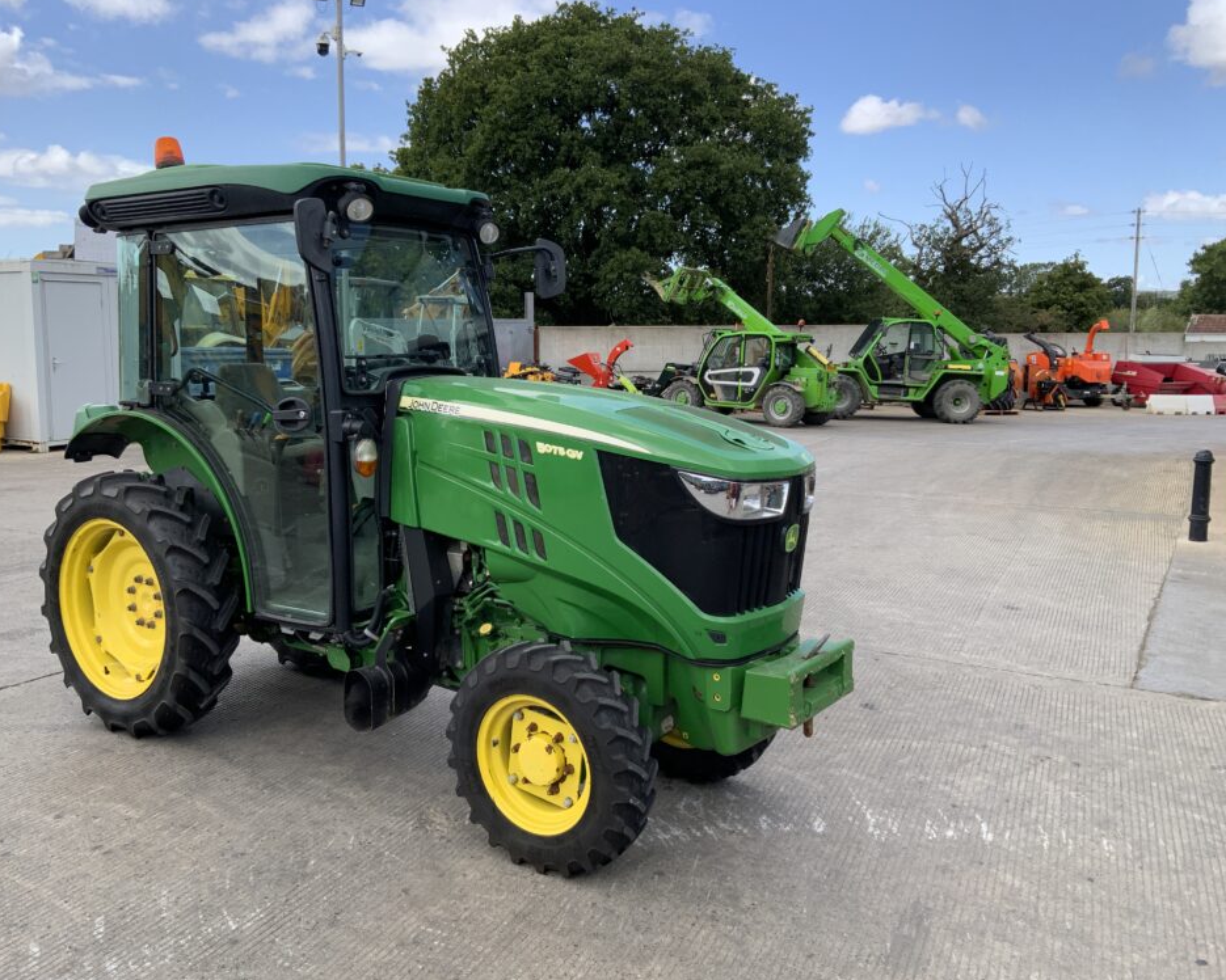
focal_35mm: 31
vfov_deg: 47.1
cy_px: 482
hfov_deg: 57.1
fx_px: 1125
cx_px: 576
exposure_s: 1/759
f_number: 1.8
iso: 16
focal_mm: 3
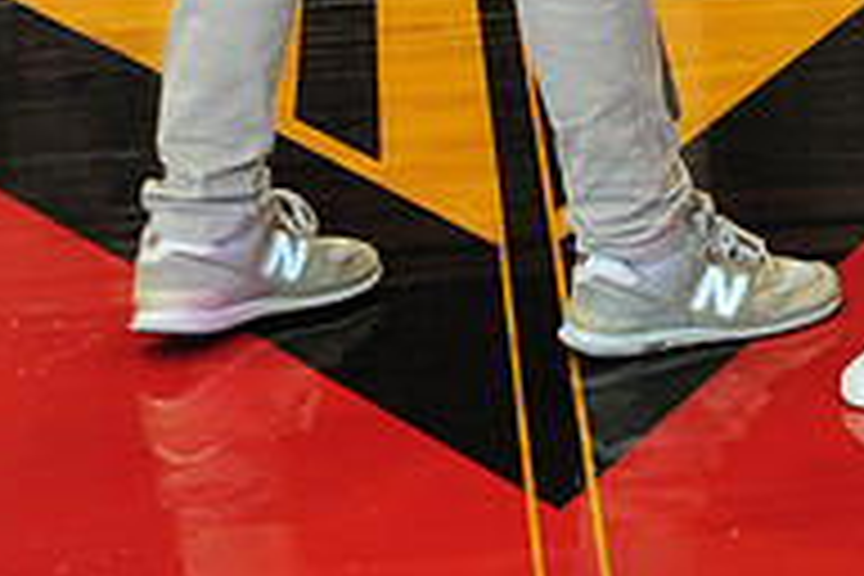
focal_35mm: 187
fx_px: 4488
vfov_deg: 7.0
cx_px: 814
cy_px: -666
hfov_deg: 10.9
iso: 2000
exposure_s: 1/60
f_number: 7.1
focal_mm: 62
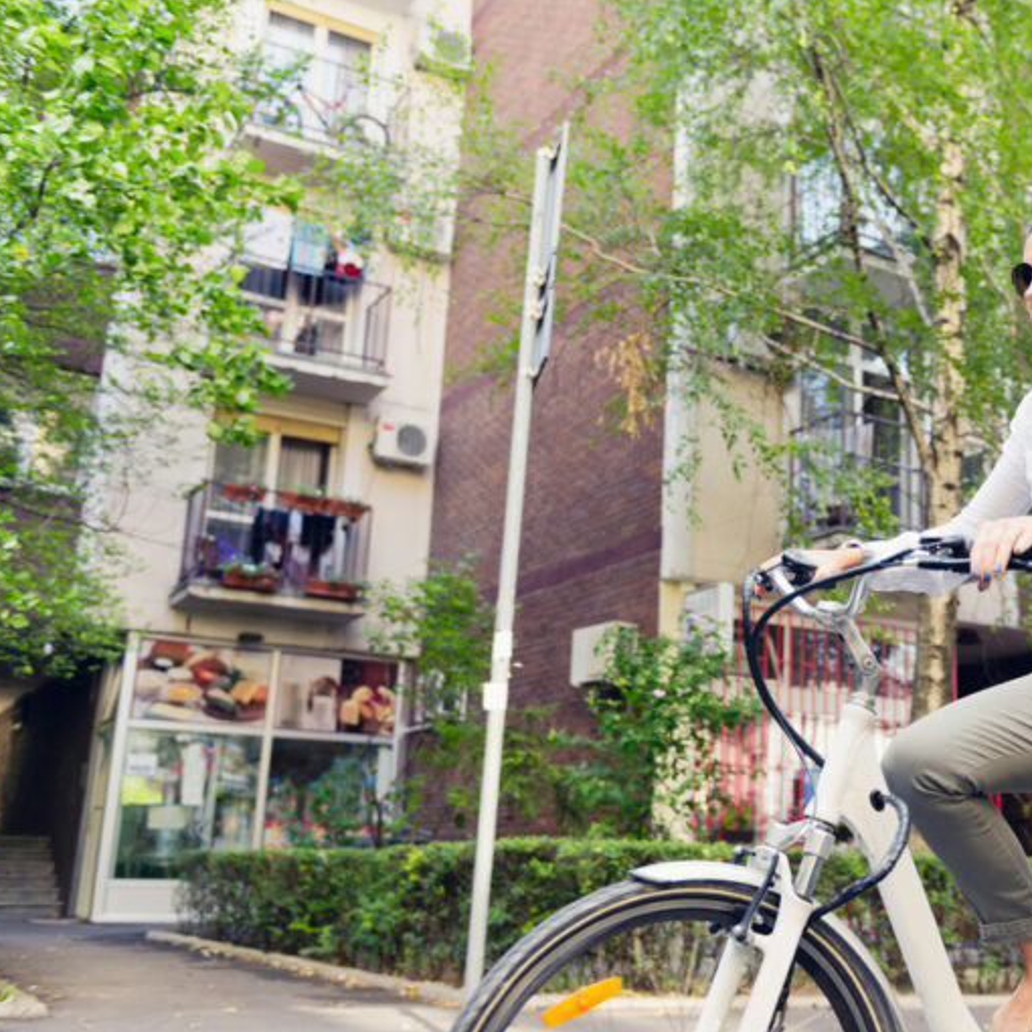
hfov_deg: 40.0
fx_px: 1383
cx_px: 751
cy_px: 517
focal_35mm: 41
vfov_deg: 40.9
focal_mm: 32
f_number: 2.8
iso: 400
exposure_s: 1/640
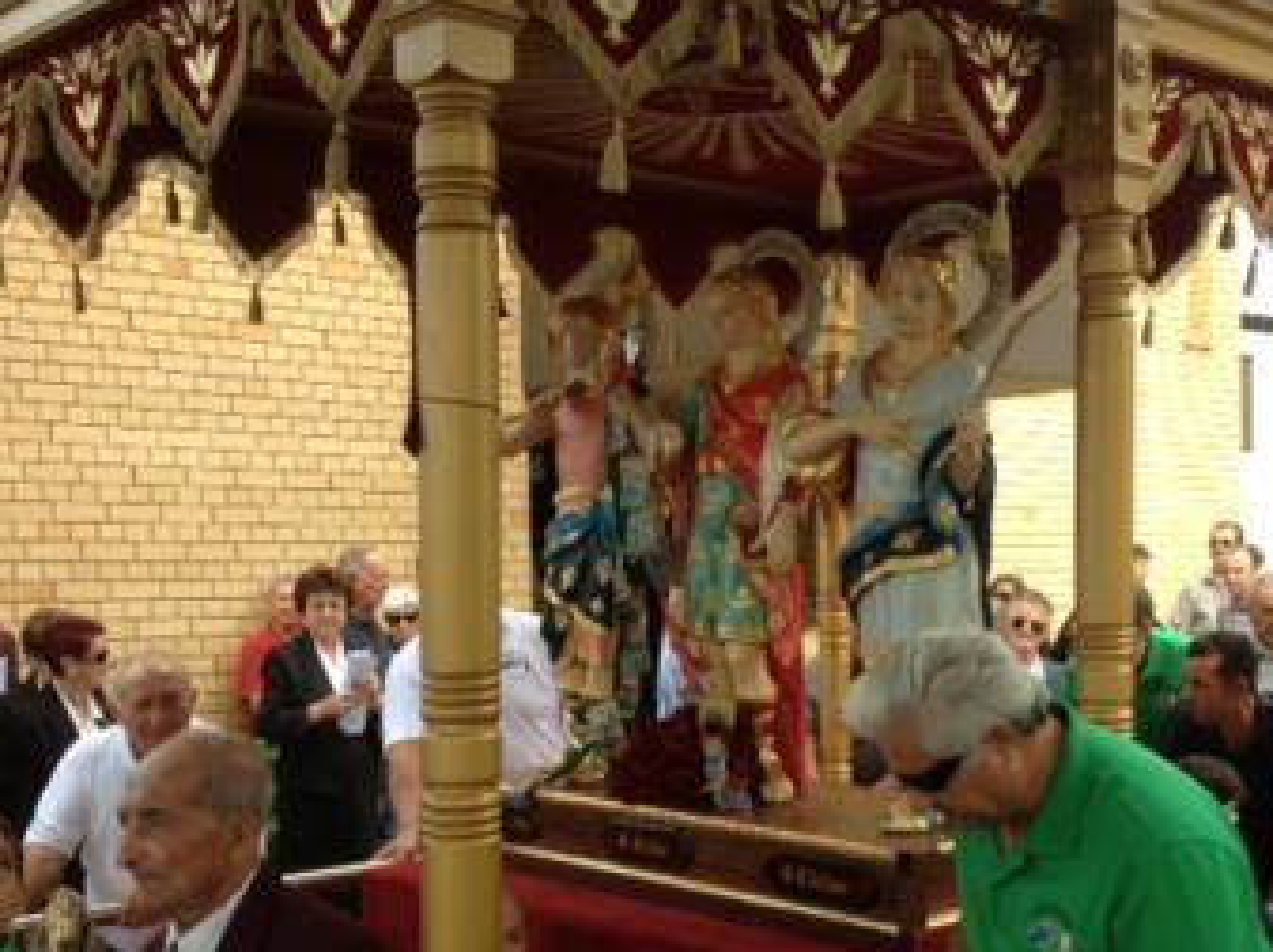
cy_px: 606
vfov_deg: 27.9
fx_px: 1910
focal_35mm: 52
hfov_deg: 36.8
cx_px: 672
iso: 50
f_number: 2.4
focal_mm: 4.28
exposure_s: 1/280
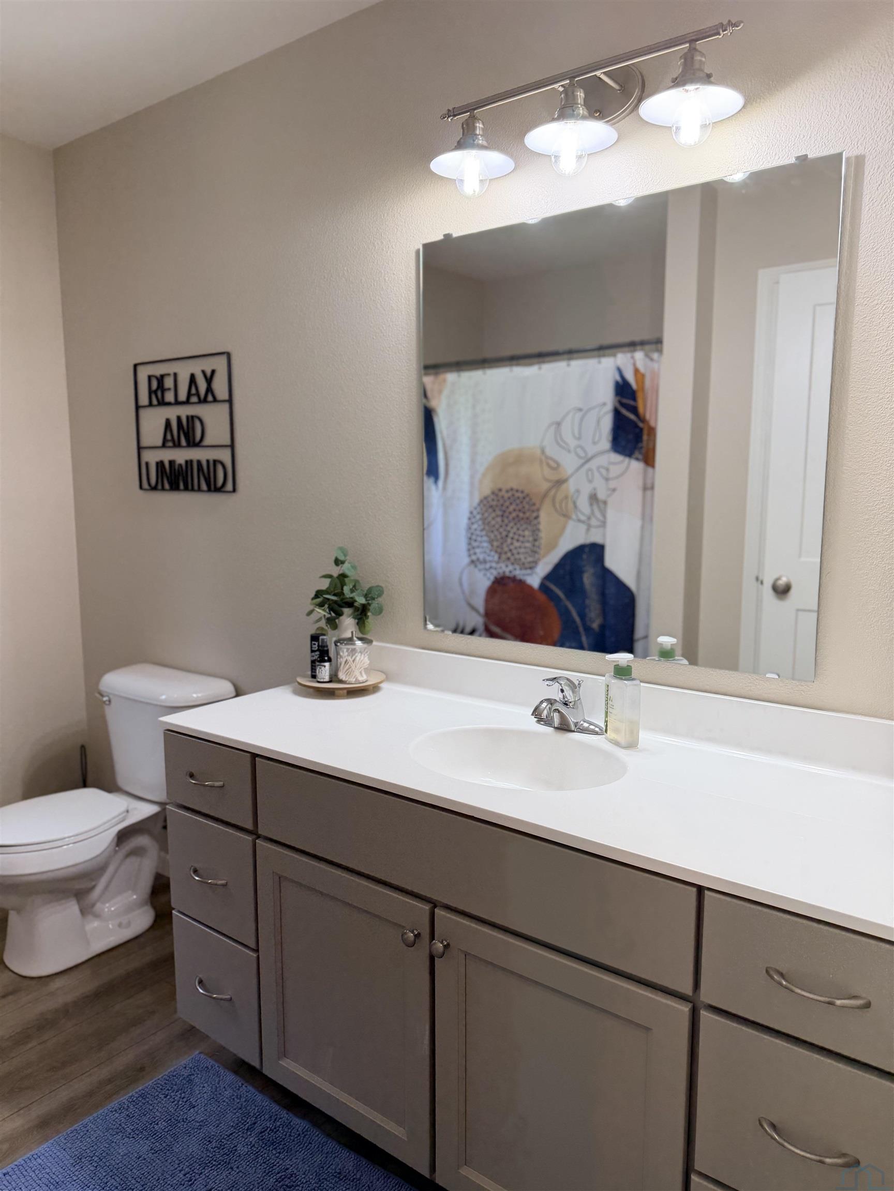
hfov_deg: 56.8
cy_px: 596
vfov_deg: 71.6
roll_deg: +0.3
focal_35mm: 24
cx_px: 447
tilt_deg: -8.5
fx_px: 826
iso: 100
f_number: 1.78
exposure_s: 1/183
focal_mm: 6.76
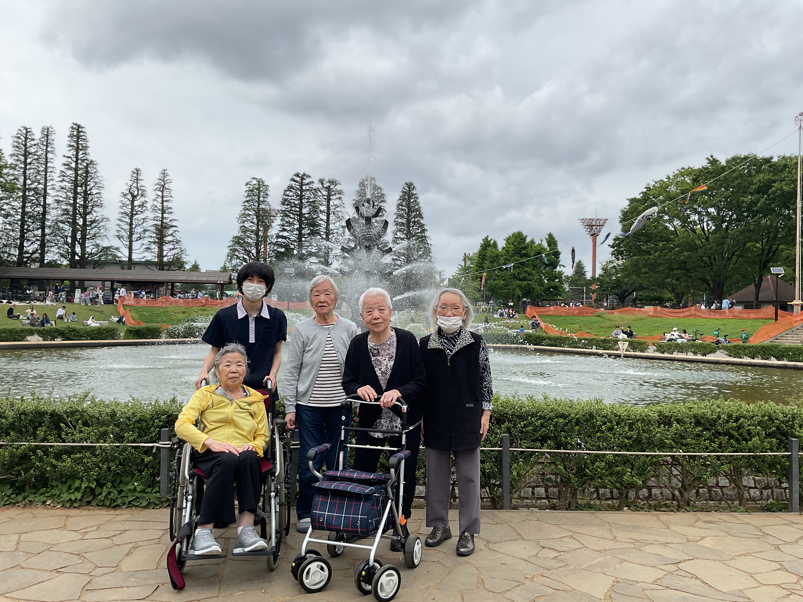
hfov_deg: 61.7
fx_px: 673
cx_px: 402
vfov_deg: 48.2
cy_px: 301
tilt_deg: -0.2
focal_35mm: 29
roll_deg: -1.0
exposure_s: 1/1311
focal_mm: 3
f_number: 1.8
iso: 16
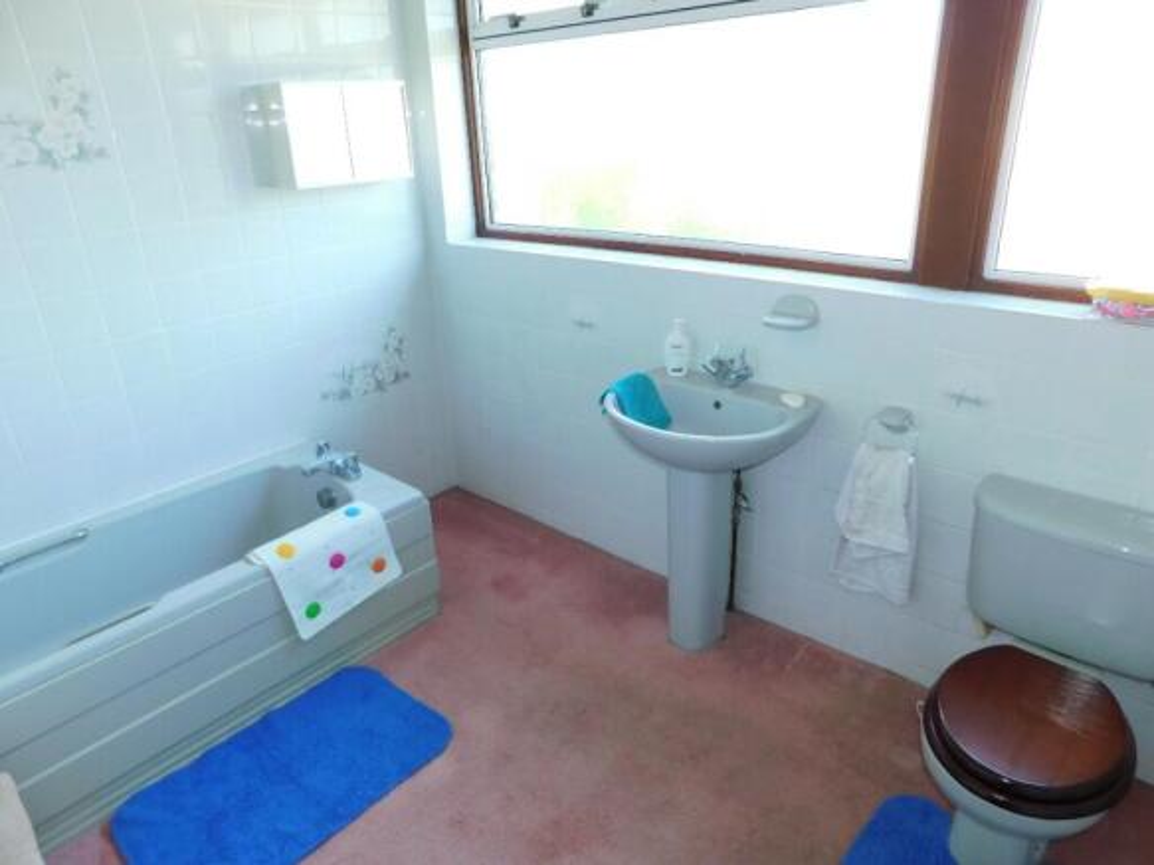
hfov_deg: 73.9
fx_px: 767
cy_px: 432
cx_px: 577
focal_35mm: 23
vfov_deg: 58.9
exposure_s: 1/30
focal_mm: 4
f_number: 3
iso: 125
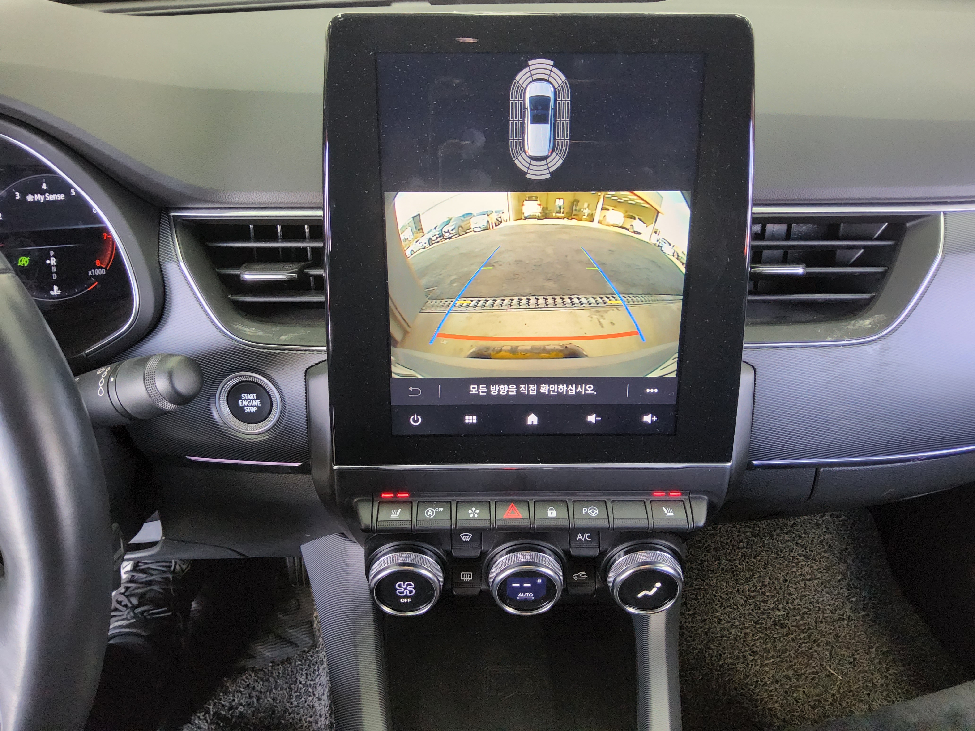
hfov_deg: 69.4
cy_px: 366
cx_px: 488
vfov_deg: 54.9
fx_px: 704
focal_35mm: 25
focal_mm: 3.08
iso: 640
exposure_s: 1/120
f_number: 2
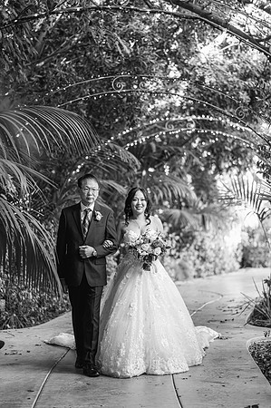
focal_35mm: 85
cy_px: 204
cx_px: 136
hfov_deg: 16.0
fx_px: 962
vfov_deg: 23.9
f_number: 2
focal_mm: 85
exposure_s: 1/200
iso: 800
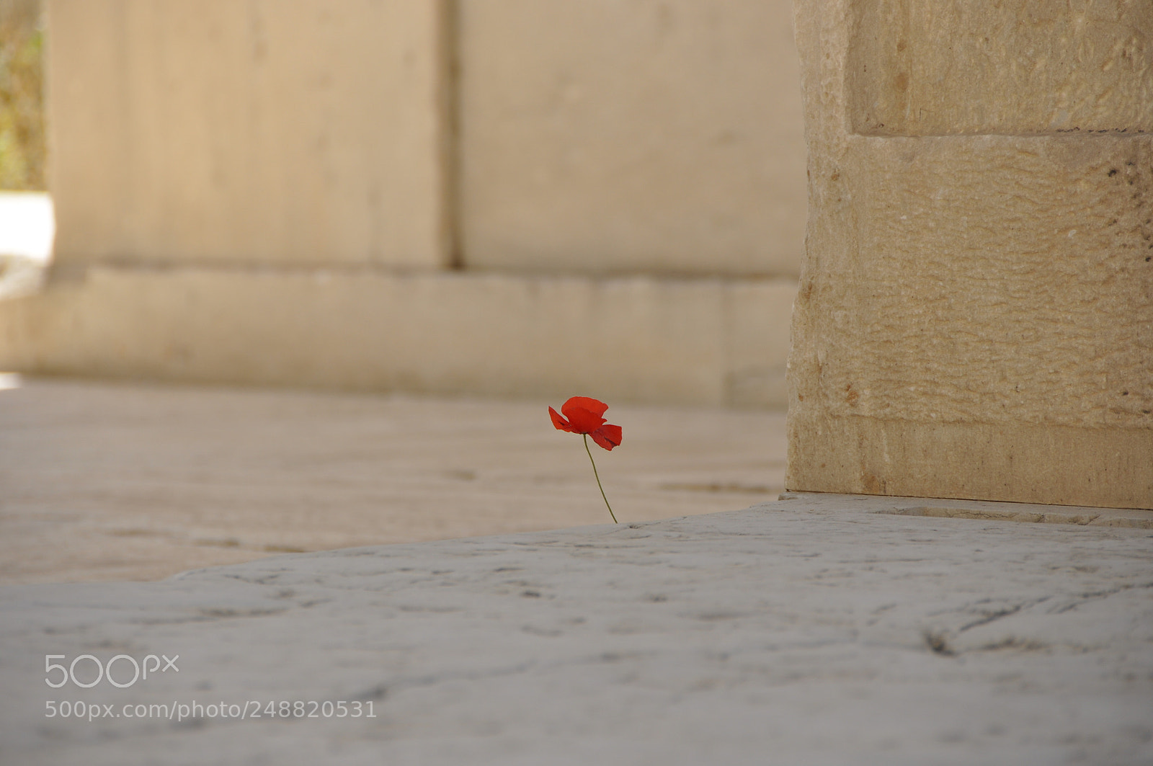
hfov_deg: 6.9
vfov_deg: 4.6
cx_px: 576
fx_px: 9597
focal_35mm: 300
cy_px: 383
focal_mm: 200
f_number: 5.6
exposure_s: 1/400
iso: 200
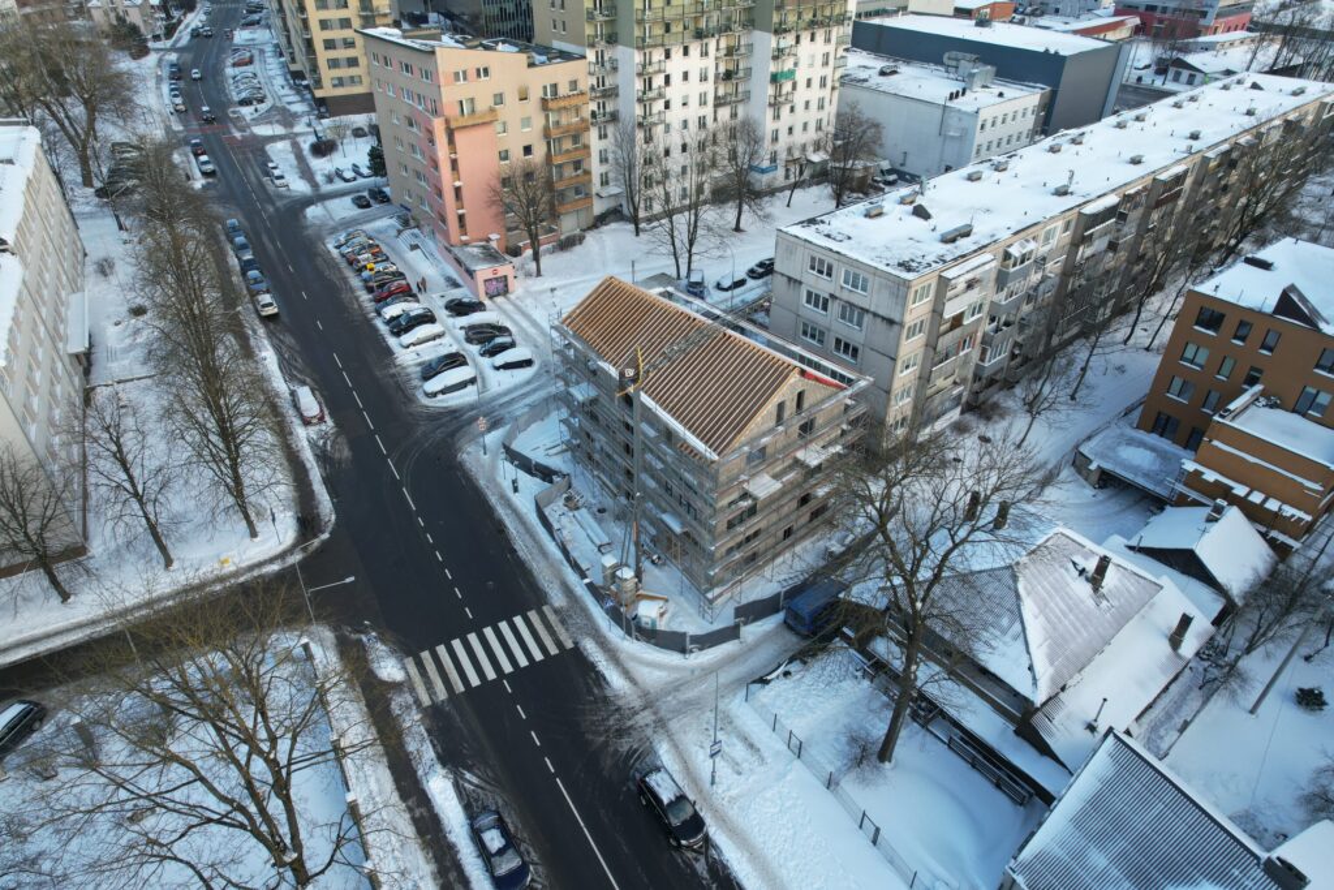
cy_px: 445
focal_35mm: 22
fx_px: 815
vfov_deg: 57.2
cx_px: 667
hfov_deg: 78.6
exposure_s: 1/320
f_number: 2.8
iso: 100
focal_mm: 8.38
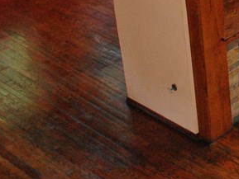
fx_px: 822
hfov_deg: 15.7
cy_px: -1
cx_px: 308
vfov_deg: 12.3
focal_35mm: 119
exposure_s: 1/10
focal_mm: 22
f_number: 7.1
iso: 1250
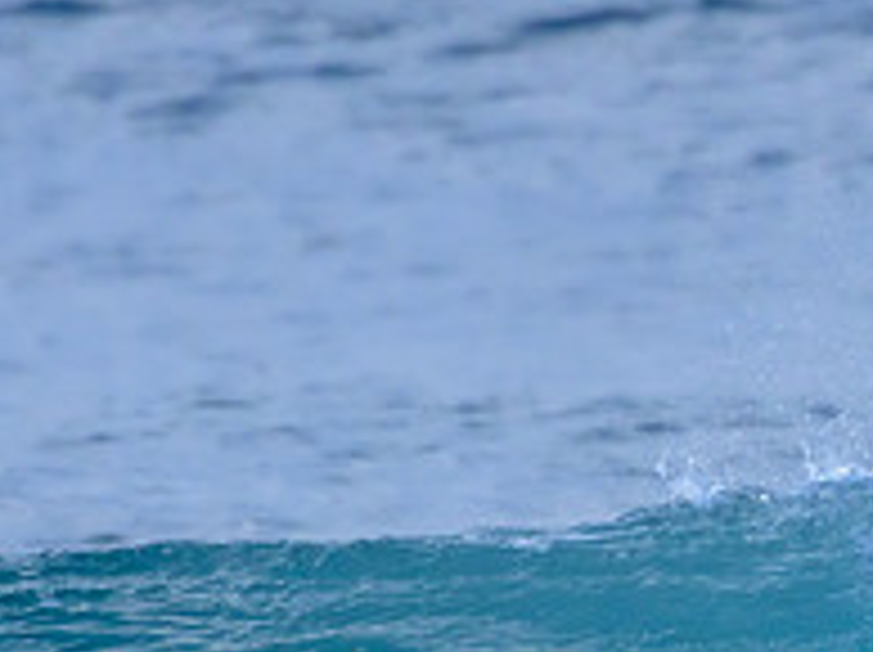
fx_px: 61636
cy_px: 762
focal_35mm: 2447
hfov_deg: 0.8
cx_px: 720
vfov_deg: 0.6
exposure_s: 1/2000
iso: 4000
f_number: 11
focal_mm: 850
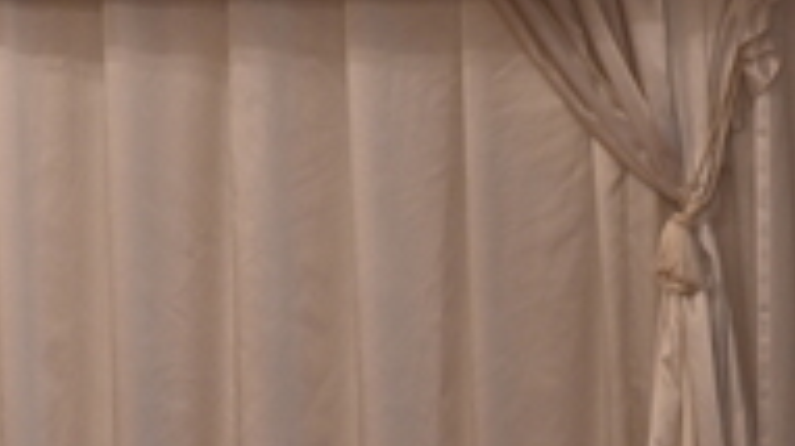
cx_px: -487
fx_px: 7223
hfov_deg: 6.2
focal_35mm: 343
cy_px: 290
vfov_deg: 3.5
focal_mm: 52
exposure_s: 1/80
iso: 640
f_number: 3.8
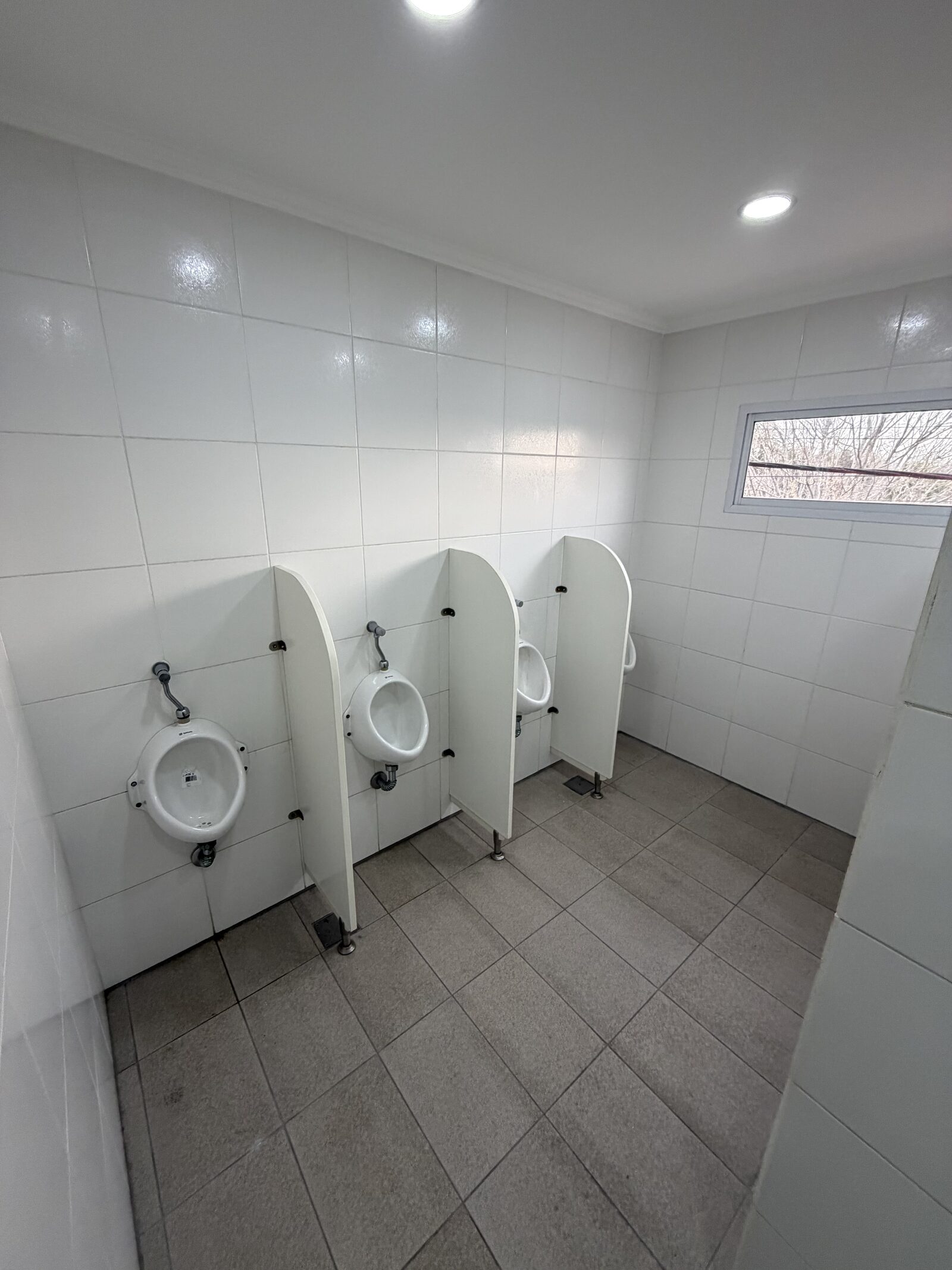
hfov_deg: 85.7
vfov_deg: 102.1
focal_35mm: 14
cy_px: 635
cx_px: 476
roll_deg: +0.1
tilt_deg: -14.4
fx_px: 513
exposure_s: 1/121
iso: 250
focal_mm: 2.22
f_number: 2.2
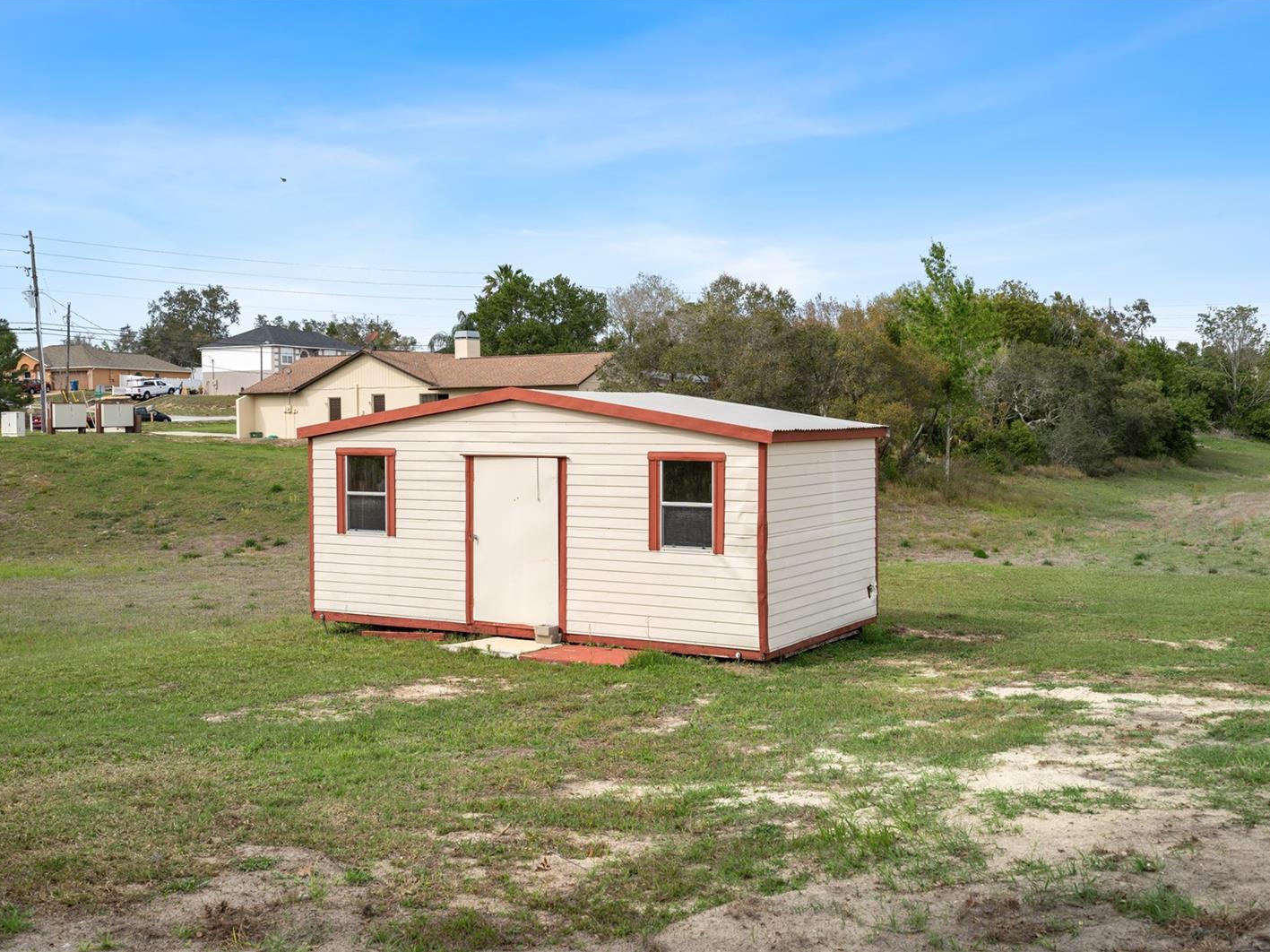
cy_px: 475
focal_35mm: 38
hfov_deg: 49.0
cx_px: 638
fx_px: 1394
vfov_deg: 37.7
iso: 320
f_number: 8
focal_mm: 35
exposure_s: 1/800
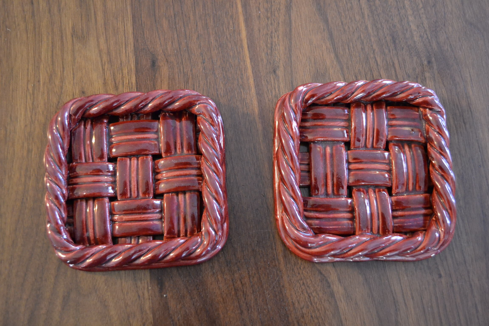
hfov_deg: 49.6
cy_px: 163
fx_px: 530
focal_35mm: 39
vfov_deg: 34.2
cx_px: 244
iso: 3200
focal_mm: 26
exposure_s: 1/40
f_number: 4.2
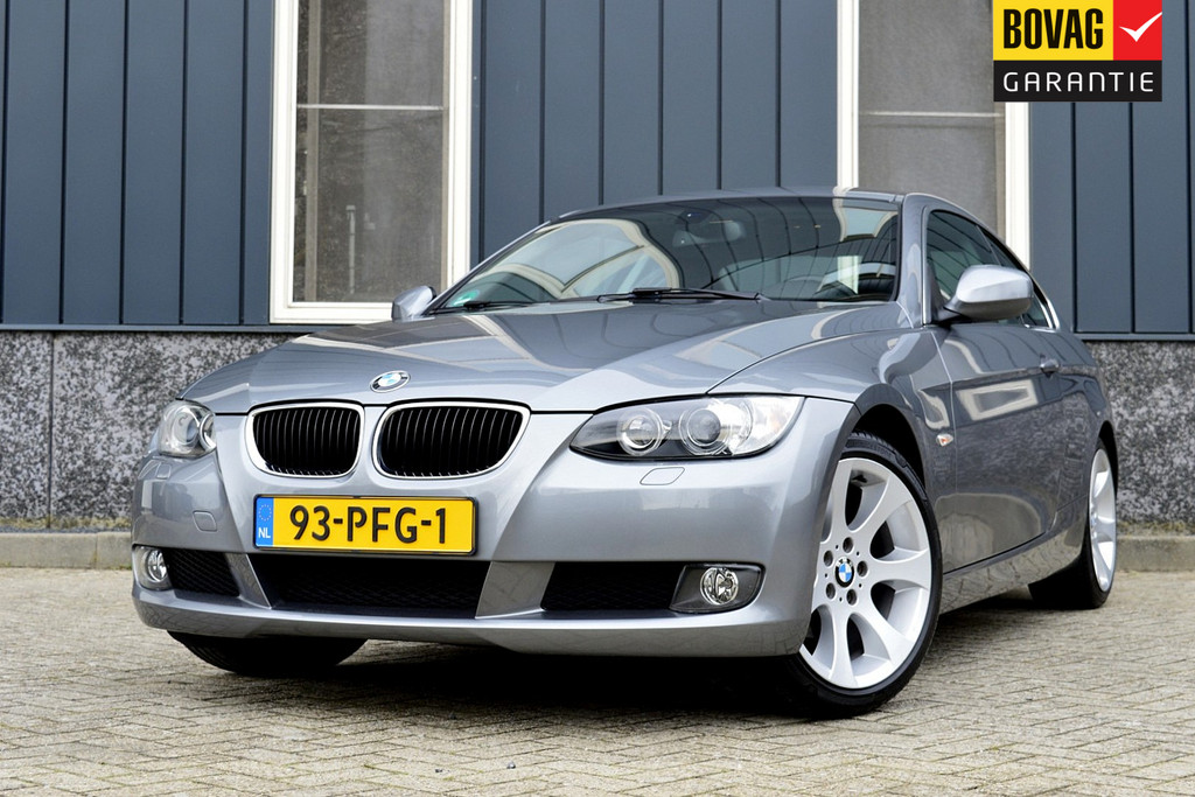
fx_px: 1892
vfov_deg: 23.8
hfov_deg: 35.0
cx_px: 598
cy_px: 398
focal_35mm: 57
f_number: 9
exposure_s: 1/100
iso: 400
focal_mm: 38
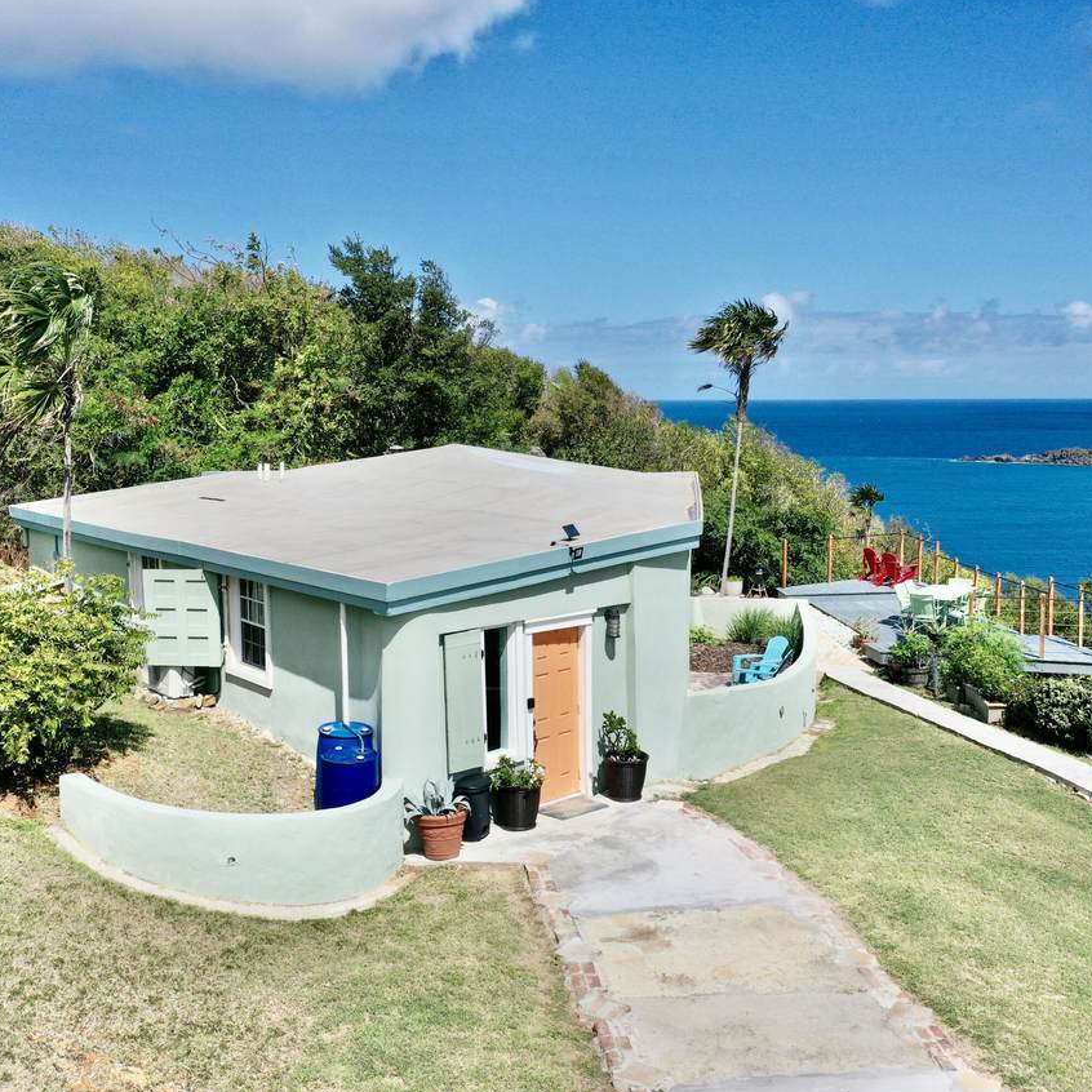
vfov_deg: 46.0
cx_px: 591
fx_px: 1285
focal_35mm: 36
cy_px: 544
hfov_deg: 46.0
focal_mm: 10.26
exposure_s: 1/800
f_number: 7.1
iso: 100
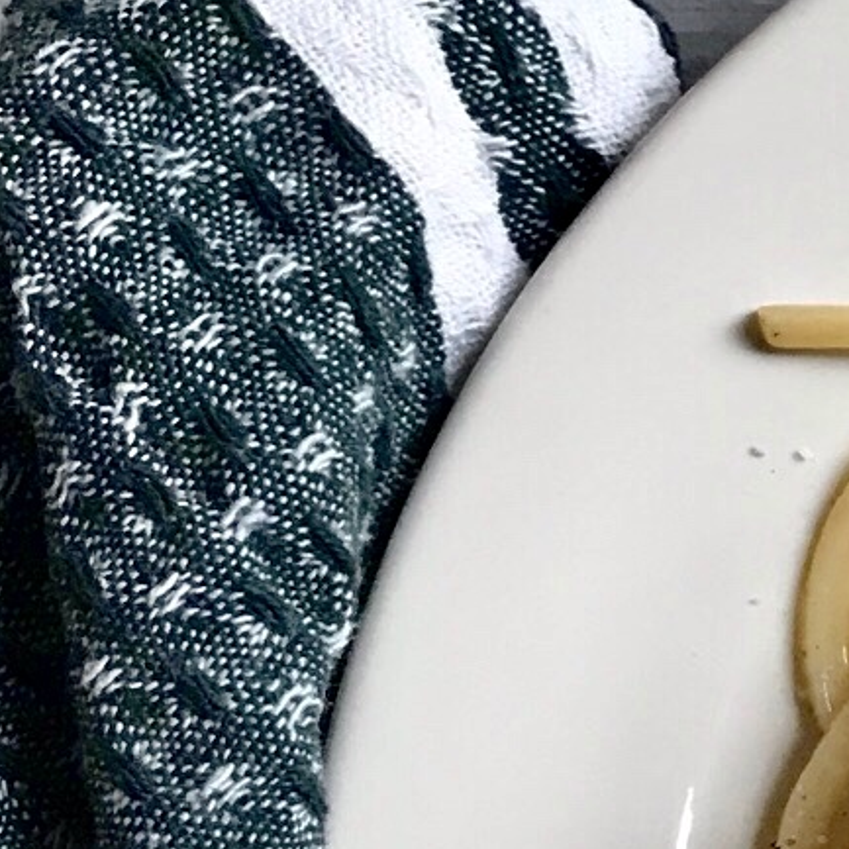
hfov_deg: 13.2
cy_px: 1063
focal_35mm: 117
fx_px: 3247
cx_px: 1620
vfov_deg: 14.4
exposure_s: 1/33
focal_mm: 3.99
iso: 40
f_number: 1.8
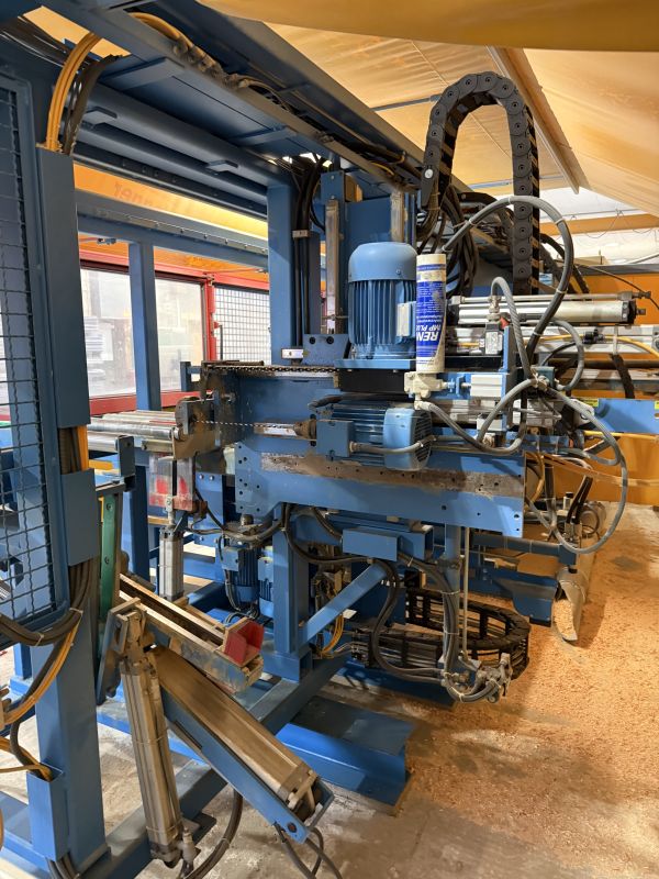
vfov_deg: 71.6
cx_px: 330
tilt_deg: -8.0
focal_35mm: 24
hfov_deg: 56.8
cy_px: 440
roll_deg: +1.5
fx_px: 609
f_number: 1.78
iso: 1000
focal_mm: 6.76
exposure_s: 1/25
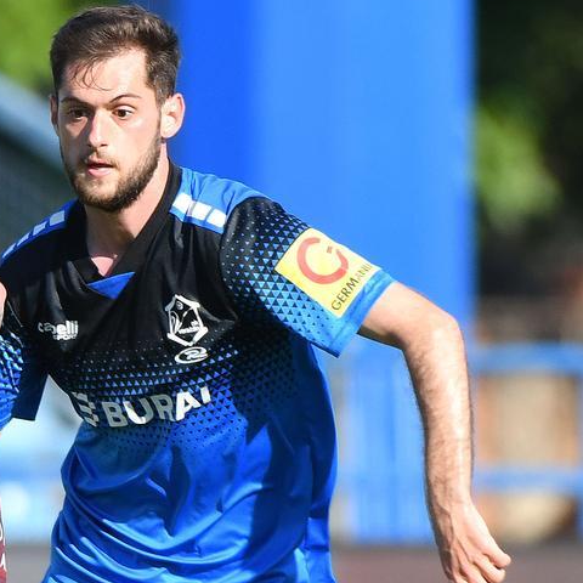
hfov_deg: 1.7
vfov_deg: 1.7
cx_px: -77
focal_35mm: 1019
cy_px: 570
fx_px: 19416
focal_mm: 360
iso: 320
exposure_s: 1/1600
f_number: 5
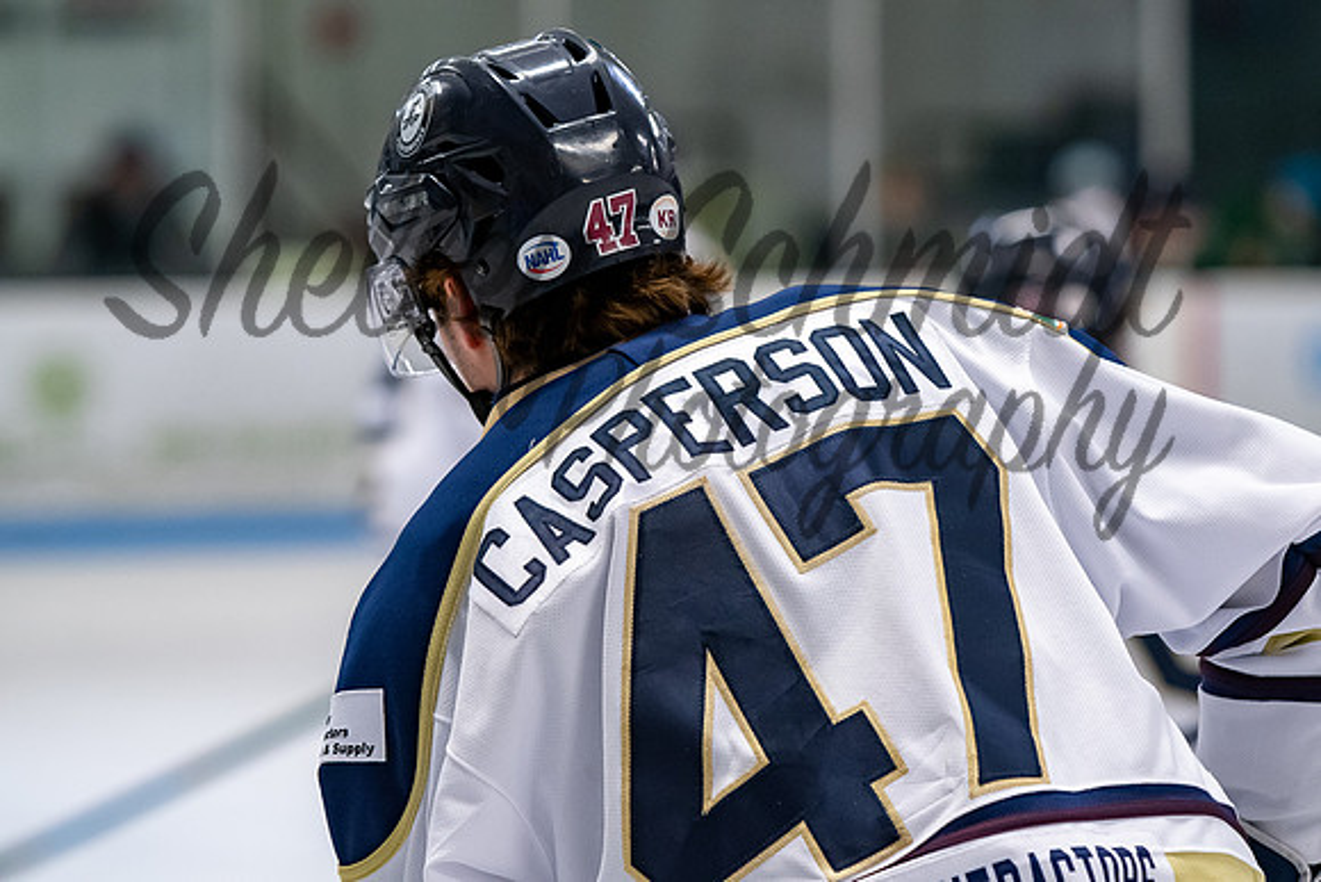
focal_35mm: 237
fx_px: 8697
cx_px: 657
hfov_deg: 8.7
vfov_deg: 5.8
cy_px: 412
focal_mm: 145
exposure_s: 1/800
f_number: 3.2
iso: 2000
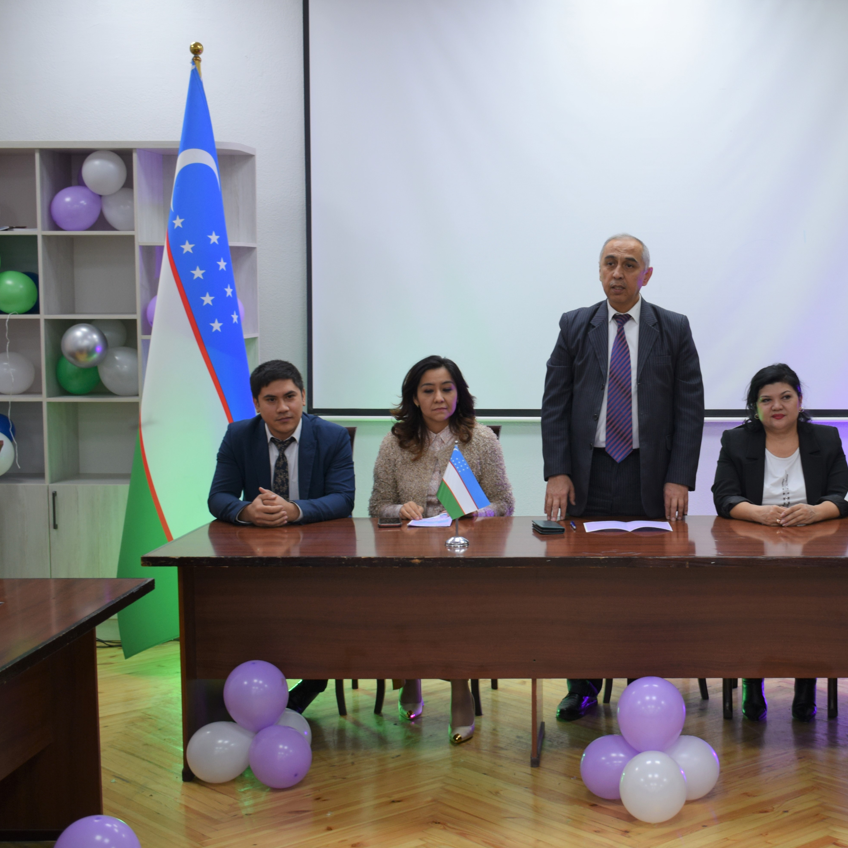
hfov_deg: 29.1
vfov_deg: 29.6
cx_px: 641
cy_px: 422
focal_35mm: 58
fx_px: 1608
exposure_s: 1/100
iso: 400
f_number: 5
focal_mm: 30
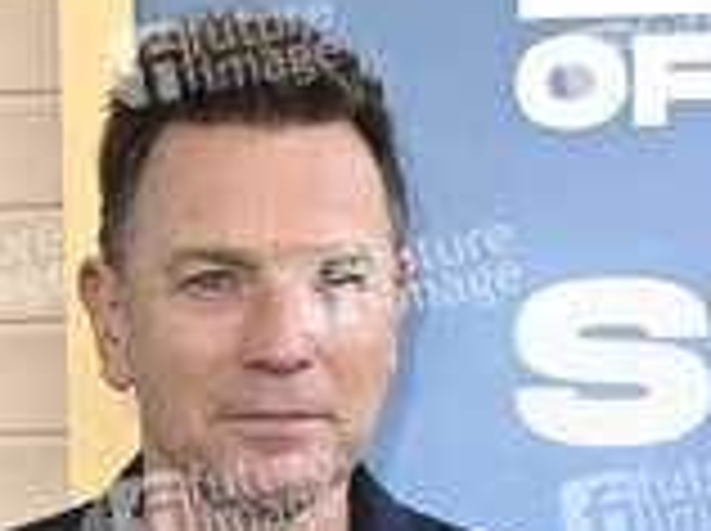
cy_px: 616
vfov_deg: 12.3
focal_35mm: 118
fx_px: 2420
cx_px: 286
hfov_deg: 16.7
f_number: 6.3
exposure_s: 1/250
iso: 640
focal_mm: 43
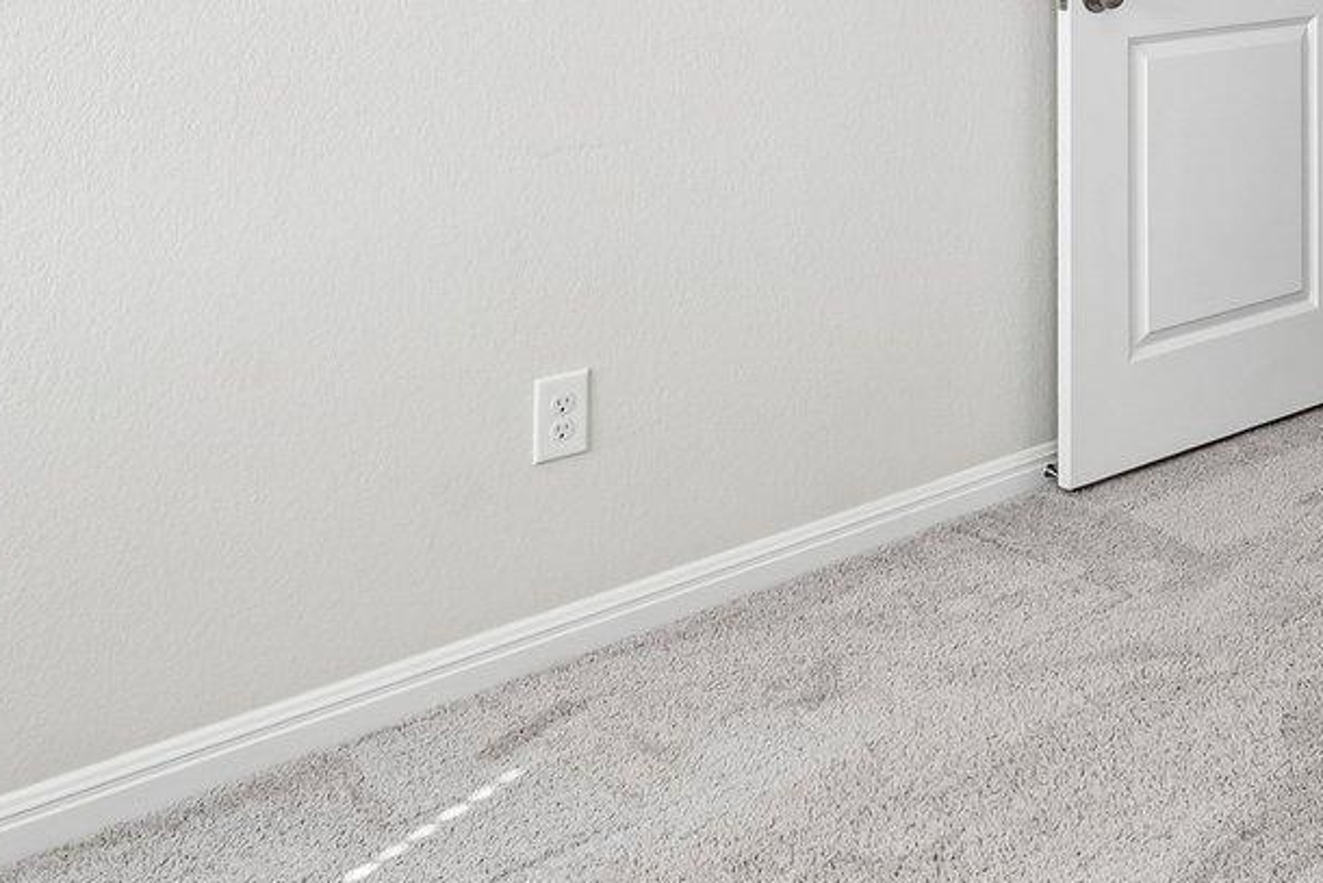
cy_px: -151
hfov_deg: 35.6
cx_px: 1468
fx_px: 1728
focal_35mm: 47
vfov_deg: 25.9
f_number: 8
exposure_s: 1/80
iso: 400
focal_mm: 14
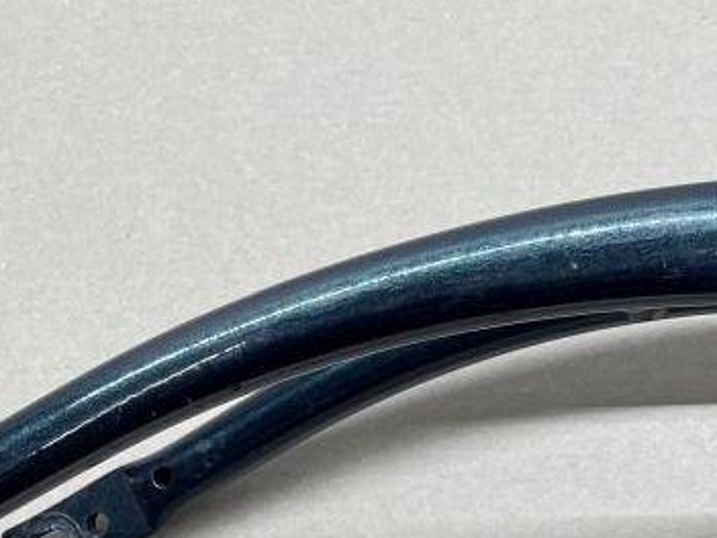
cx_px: 819
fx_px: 1843
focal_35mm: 89
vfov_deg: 16.6
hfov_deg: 20.8
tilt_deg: -68.4
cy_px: 288
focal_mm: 4.2
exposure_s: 1/100
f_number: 1.6
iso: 80
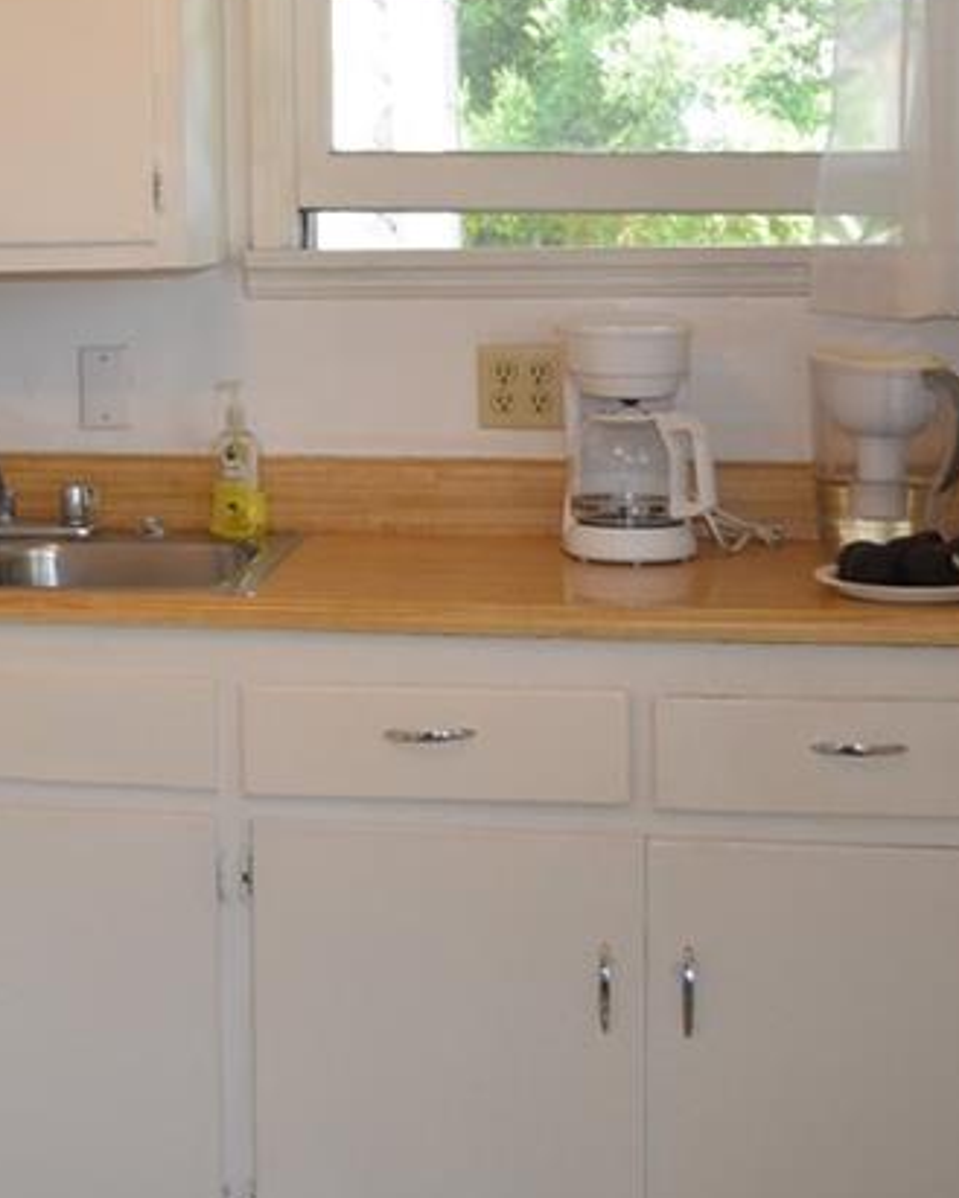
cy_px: 243
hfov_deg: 19.2
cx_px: -70
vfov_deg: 24.4
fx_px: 2731
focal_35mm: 77
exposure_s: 1/60
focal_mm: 22
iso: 450
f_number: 4
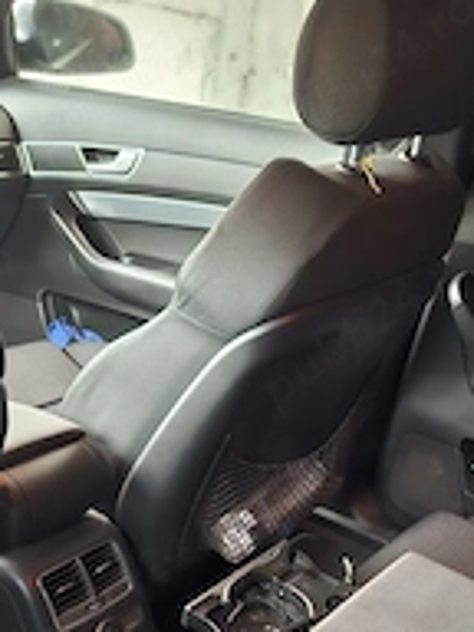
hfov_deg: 30.3
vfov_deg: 35.8
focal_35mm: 48
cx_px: 253
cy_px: 632
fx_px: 876
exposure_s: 1/20
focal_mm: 5.54
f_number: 1.8
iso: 1250
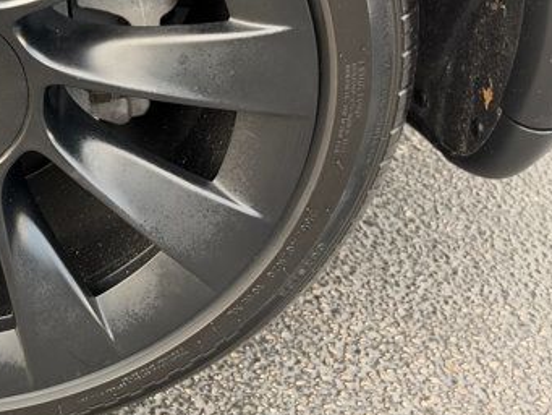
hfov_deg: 24.9
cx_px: -76
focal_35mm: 72
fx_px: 1149
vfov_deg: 19.3
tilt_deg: -30.0
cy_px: -79
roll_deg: -2.0
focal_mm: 6.93
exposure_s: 1/121
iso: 200
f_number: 1.8
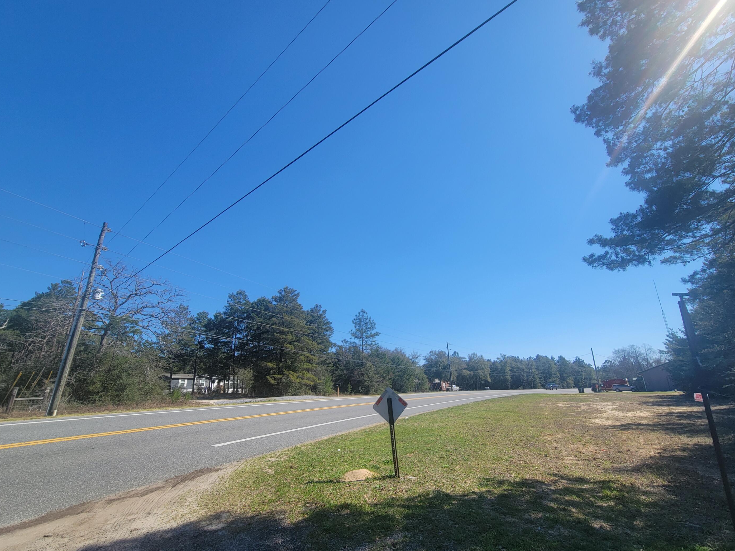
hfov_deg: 102.0
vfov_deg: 85.6
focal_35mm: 14
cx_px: 389
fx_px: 297
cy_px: 284
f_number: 2.2
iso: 50
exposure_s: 1/1542
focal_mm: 2.2
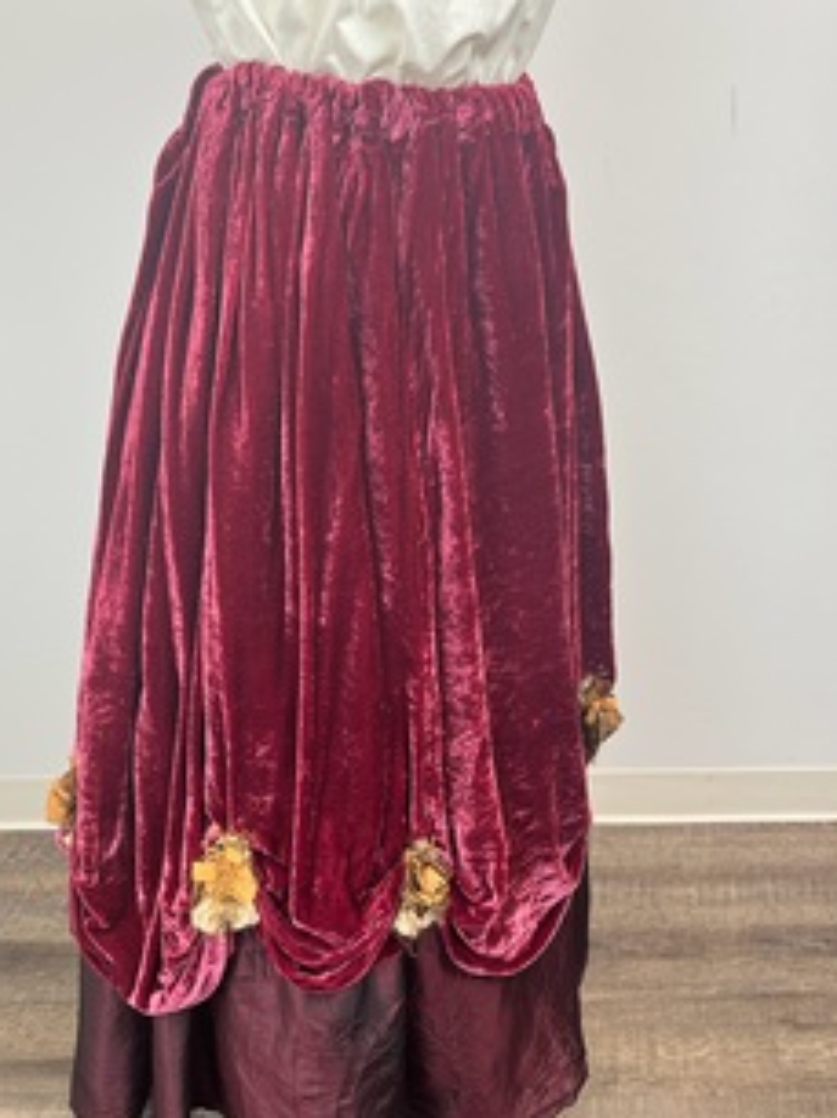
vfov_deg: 54.0
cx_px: 325
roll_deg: +0.9
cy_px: 581
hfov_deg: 41.5
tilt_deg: -28.2
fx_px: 1098
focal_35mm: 34
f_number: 1.6
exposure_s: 1/60
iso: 80
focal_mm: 5.1
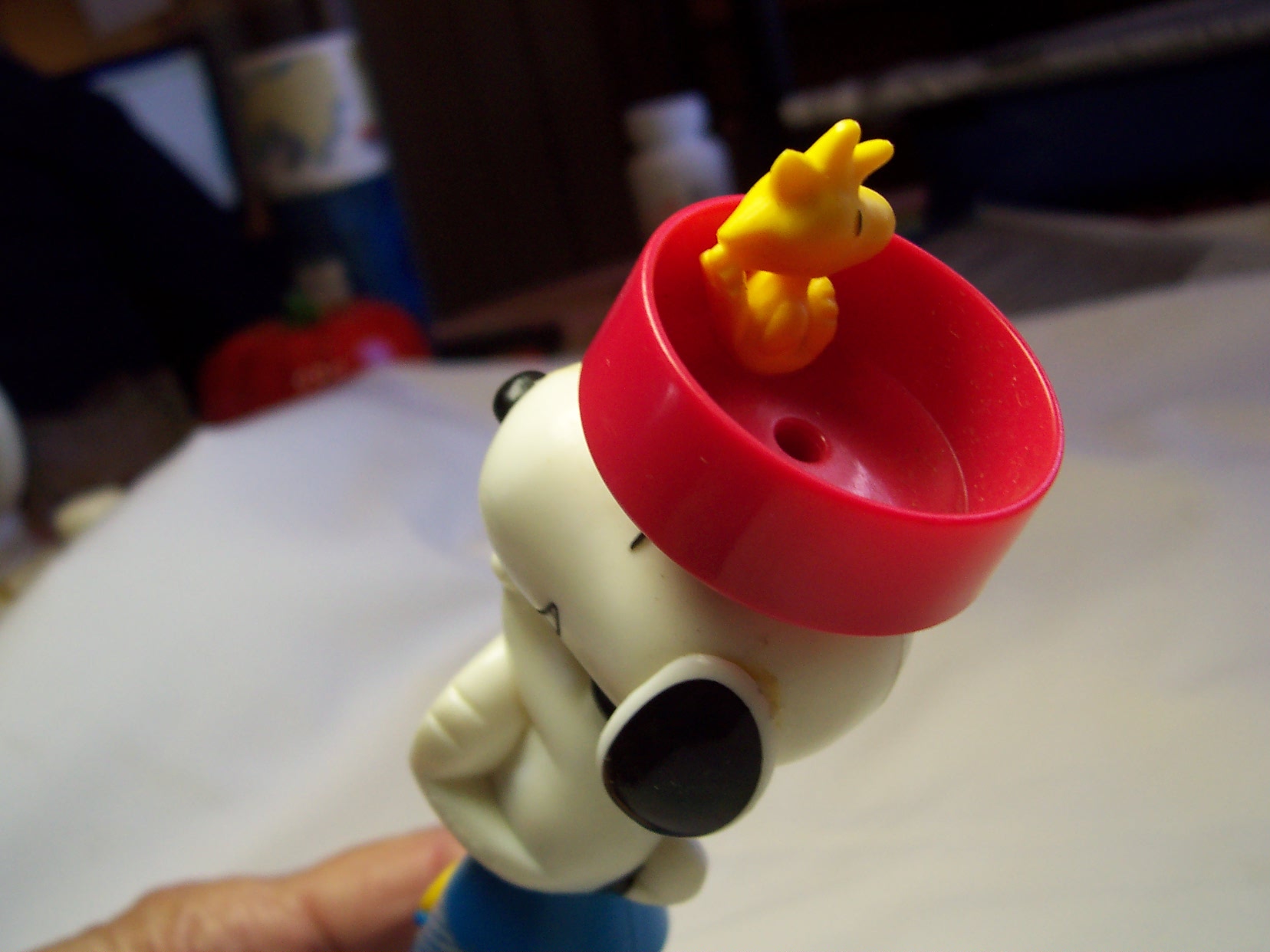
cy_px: 476
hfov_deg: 50.1
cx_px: 635
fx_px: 1357
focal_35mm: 37
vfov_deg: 38.7
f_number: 2.8
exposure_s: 1/60
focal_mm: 5.6
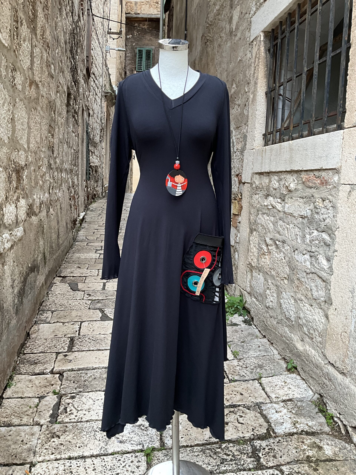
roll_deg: -2.2
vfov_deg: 61.7
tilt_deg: -7.2
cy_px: 238
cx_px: 178
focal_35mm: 29
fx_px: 398
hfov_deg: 48.2
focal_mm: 3
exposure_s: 1/100
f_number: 1.8
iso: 64
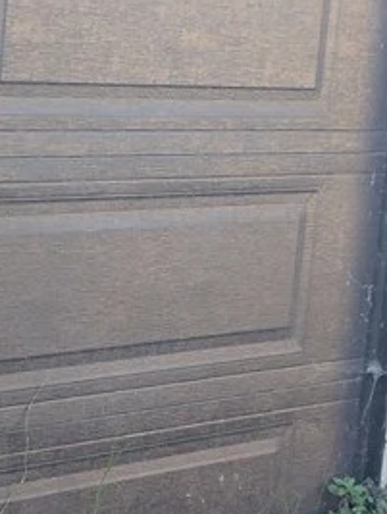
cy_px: 194
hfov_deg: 12.7
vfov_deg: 17.1
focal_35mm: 115
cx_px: -8
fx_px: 1710
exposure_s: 1/61.2
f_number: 1.85
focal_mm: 6.81
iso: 41
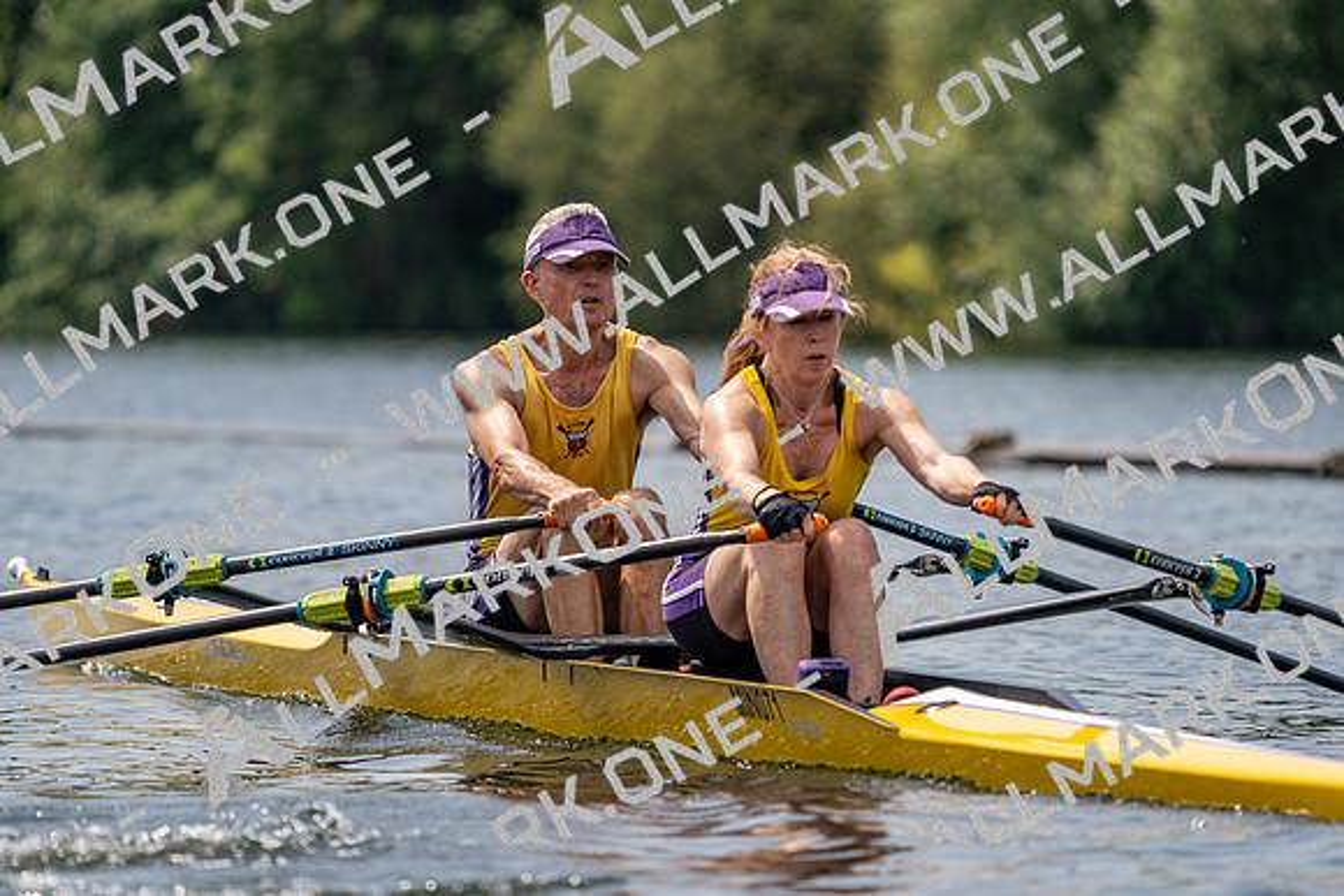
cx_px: 672
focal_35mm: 362
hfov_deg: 5.7
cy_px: 448
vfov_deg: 3.8
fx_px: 13517
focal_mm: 362
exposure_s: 1/1600
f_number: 6.3
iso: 250
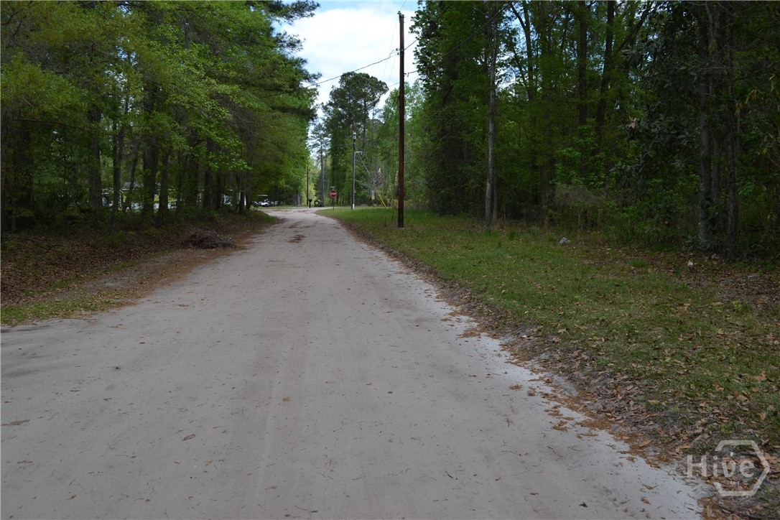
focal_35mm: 30
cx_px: 390
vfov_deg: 43.6
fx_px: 650
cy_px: 260
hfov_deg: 61.9
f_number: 6.3
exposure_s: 1/160
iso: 100
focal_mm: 20
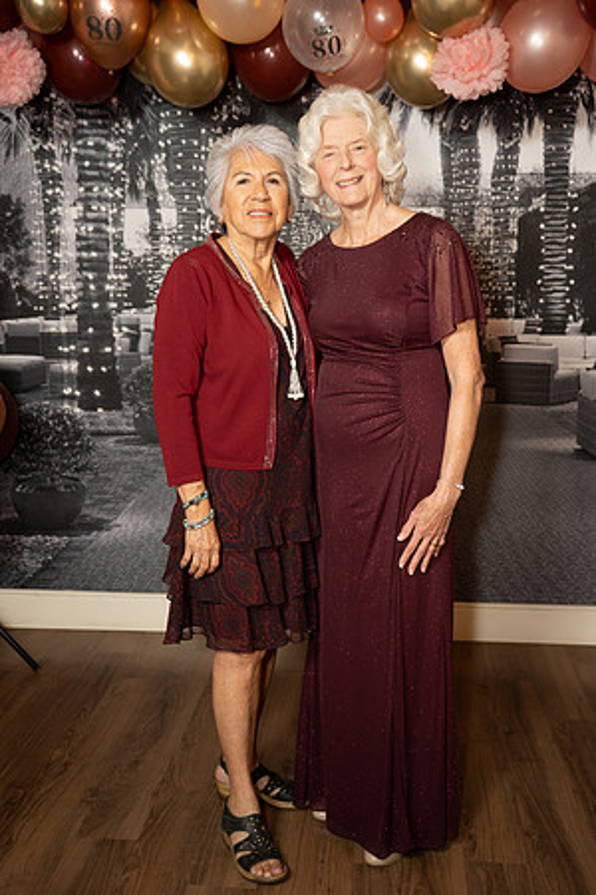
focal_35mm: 41
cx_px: 298
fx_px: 1023
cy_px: 448
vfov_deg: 47.2
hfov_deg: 32.5
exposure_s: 1/200
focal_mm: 41.2
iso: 1000
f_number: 2.8
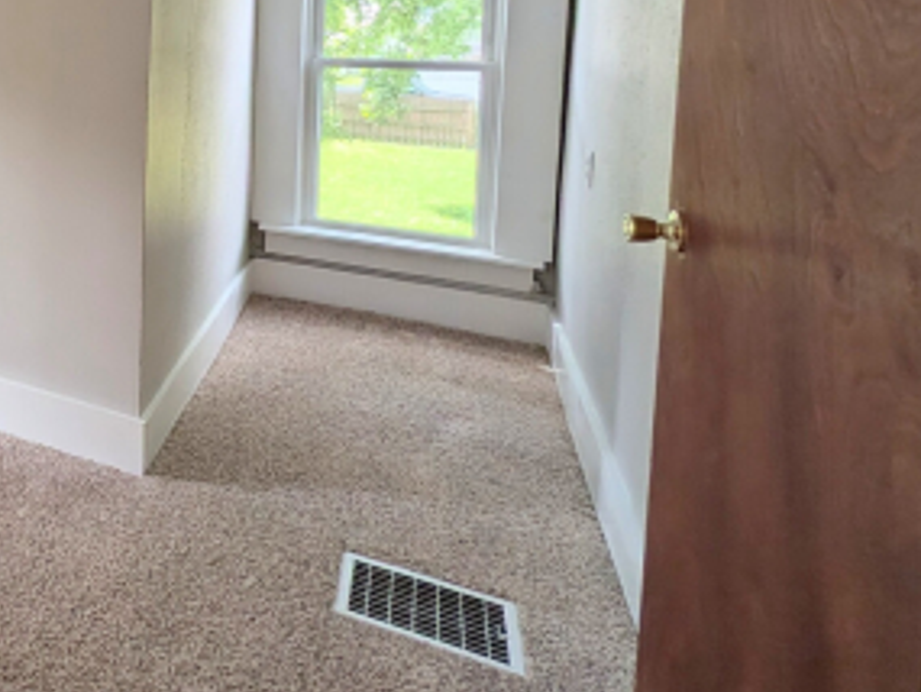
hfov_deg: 44.6
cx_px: -132
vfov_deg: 45.3
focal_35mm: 28
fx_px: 745
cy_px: 74
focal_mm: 2.02
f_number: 1.7
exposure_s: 1/124
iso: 36
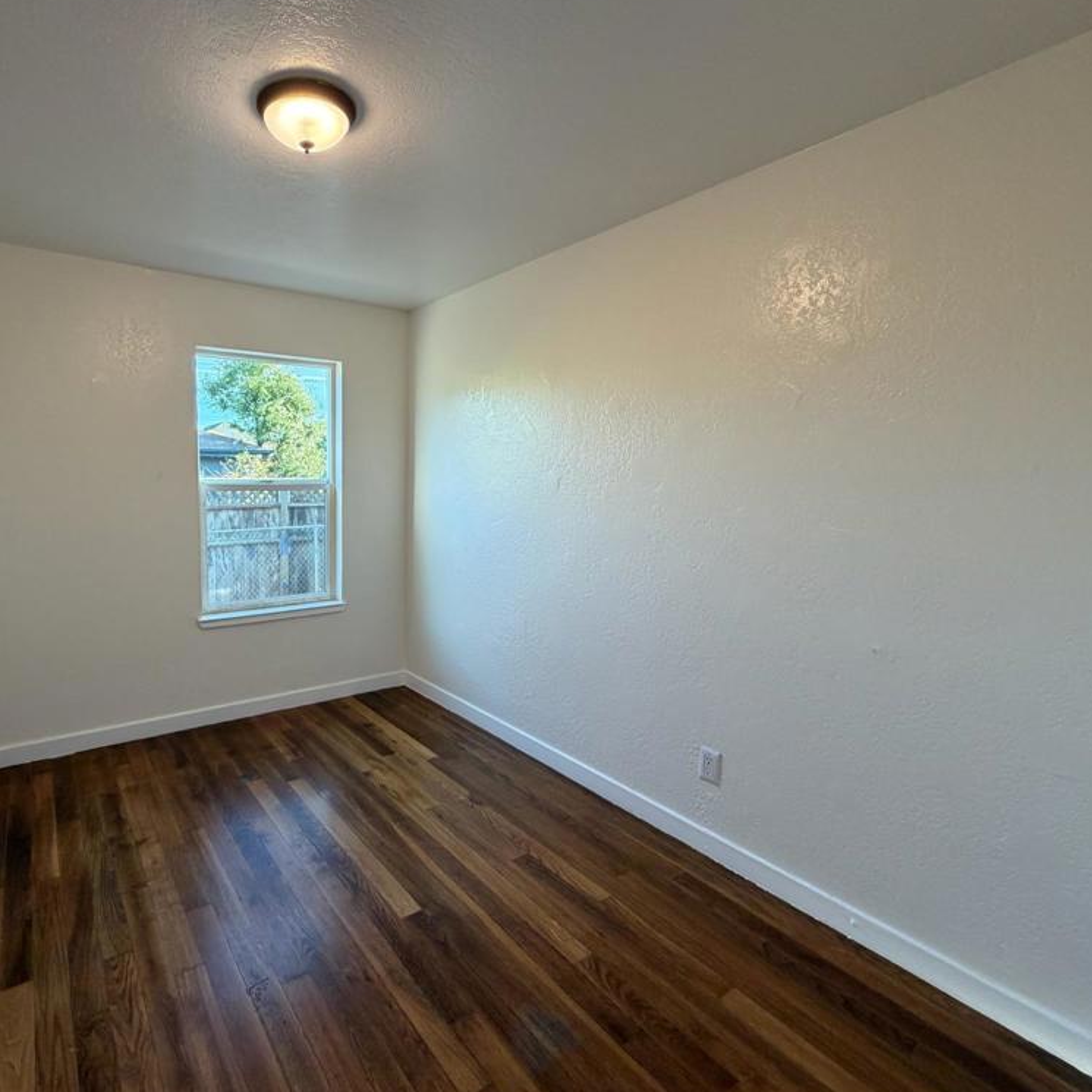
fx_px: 607
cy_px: 541
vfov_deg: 84.0
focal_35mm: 17
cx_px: 397
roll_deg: -0.4
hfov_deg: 82.1
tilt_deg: -6.9
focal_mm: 2.22
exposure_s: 1/120
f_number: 2.2
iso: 160
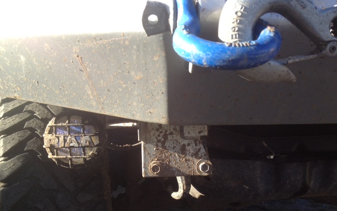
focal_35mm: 38
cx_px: 171
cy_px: 126
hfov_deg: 51.5
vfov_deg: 33.5
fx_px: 349
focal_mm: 4.28
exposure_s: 1/314
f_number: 2.4
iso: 64
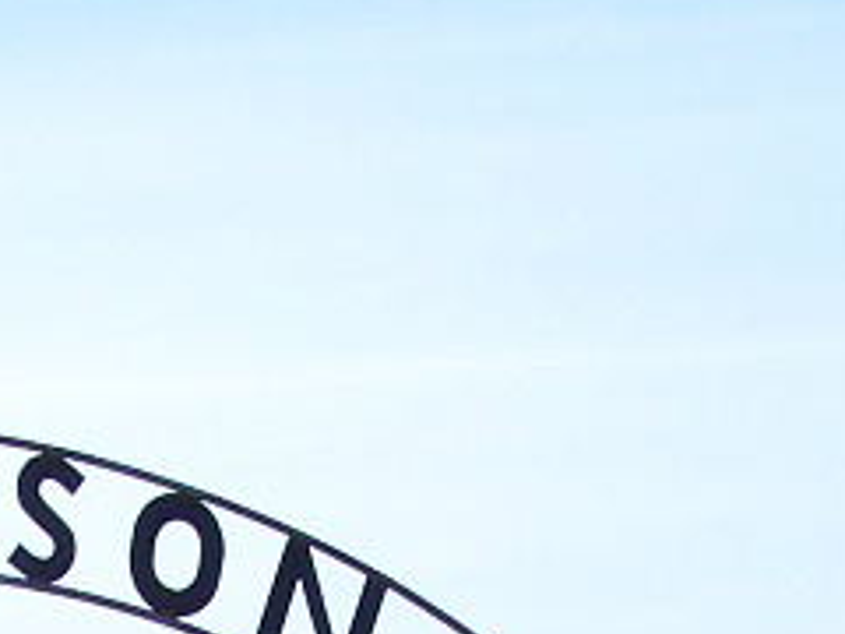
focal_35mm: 163
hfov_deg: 12.1
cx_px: 204
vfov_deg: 8.7
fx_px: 3979
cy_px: 1196
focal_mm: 6.3
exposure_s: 1/1000
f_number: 4
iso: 80
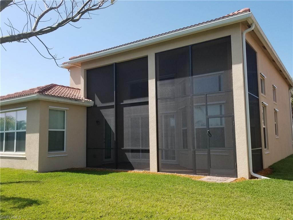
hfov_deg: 67.3
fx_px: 220
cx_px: 146
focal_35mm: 26
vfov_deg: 53.1
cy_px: 110
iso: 50
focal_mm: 4.3
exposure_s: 1/1628
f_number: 1.7
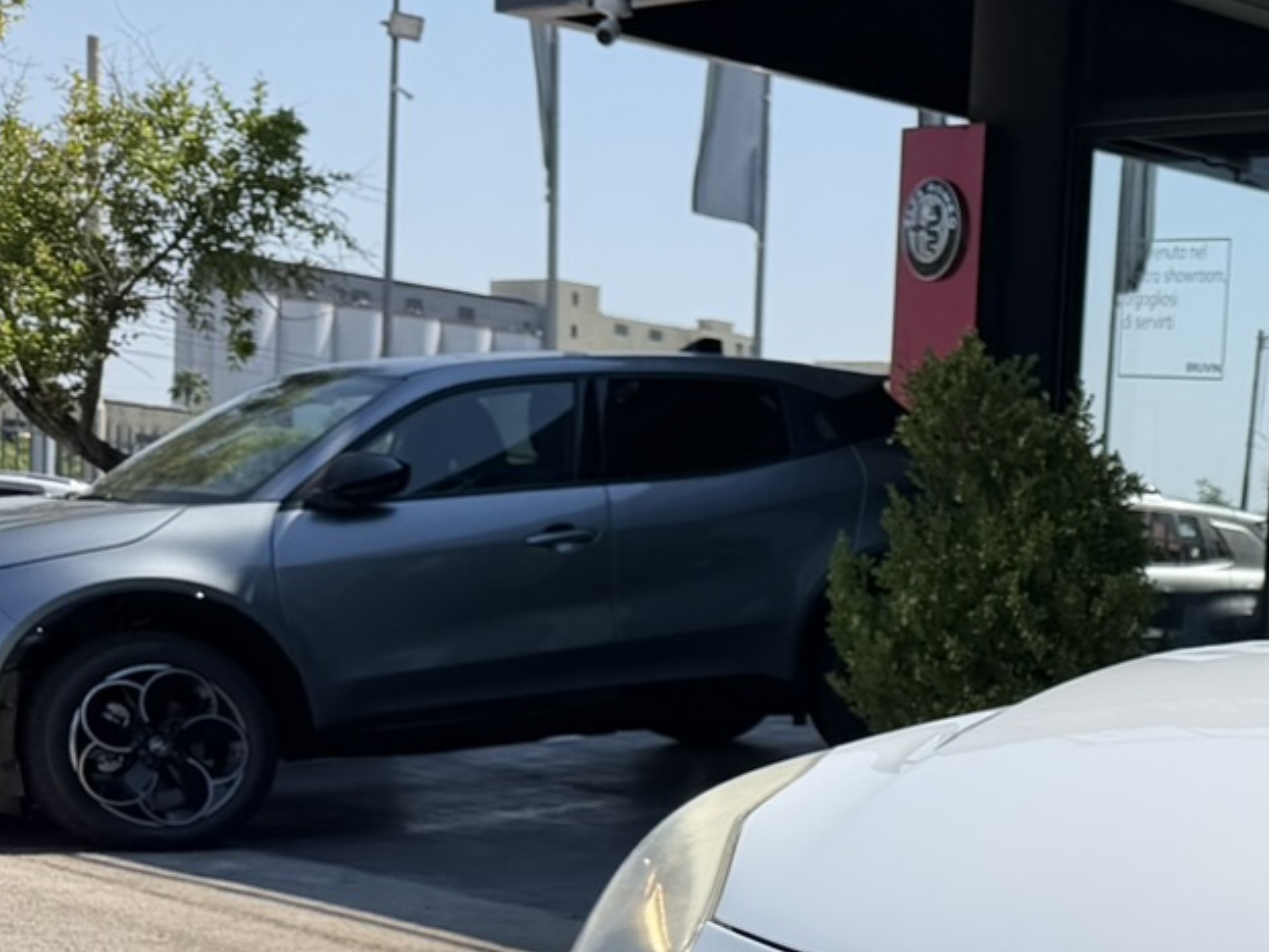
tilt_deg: -7.4
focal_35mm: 79
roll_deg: -5.1
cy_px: 1085
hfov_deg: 20.7
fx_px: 2897
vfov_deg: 17.9
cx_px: 1961
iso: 80
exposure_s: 1/6173
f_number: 1.78
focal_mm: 6.76
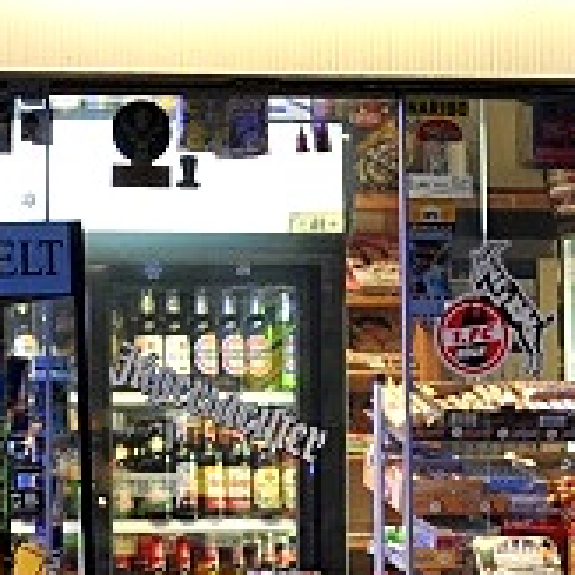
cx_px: 187
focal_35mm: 338
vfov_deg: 5.2
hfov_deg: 5.2
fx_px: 6352
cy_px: 208
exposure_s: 1/40
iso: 1600
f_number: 5.6
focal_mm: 65
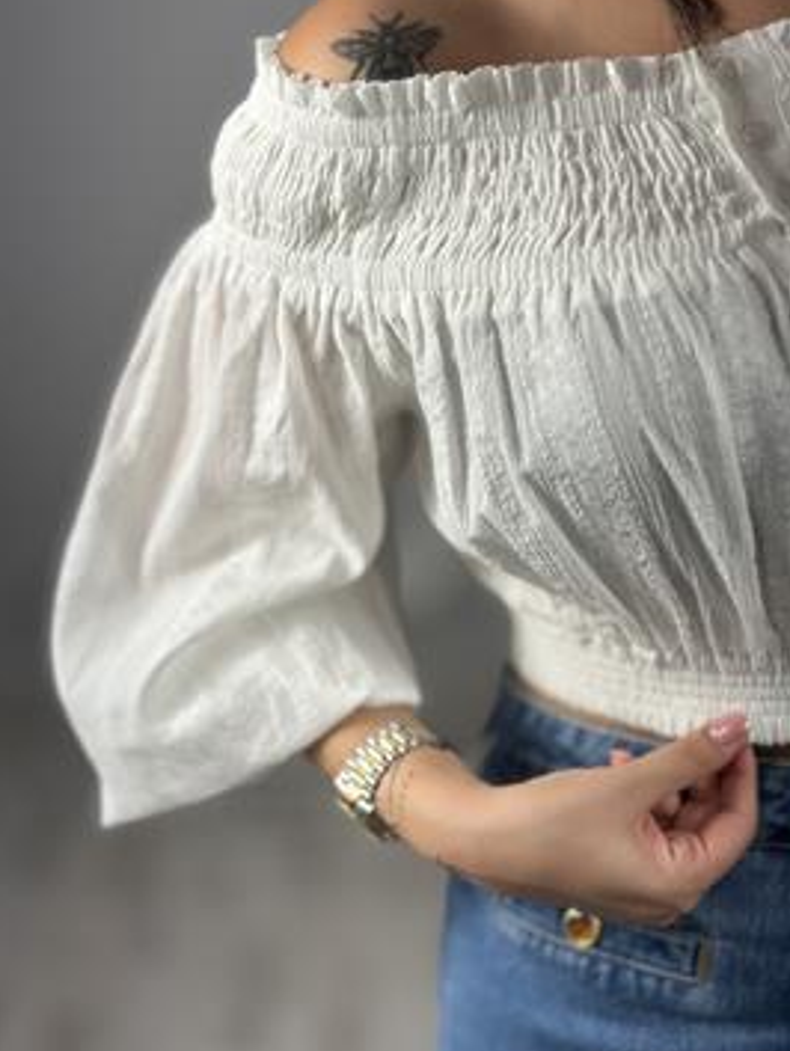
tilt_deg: -37.7
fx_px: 1702
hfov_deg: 26.1
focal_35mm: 56
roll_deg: +7.2
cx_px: 398
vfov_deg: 34.3
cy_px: 524
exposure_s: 1/229
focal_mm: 6.86
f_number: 1.78
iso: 80
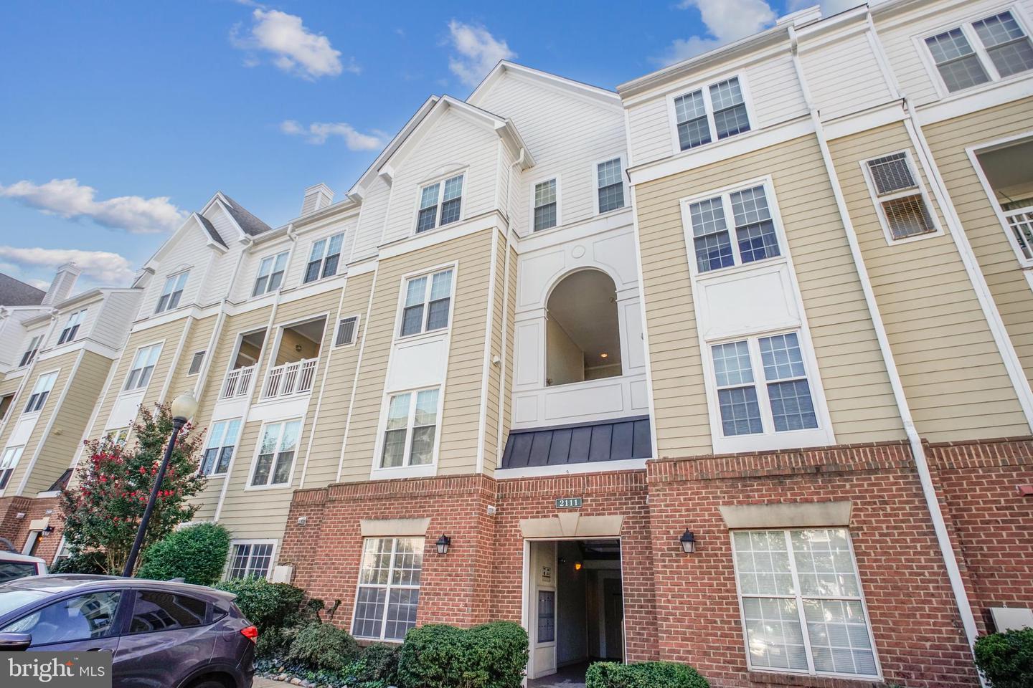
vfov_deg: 72.1
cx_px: 516
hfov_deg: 95.0
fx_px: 473
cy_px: 344
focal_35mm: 16
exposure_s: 1/1250
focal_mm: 11
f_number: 8
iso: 500
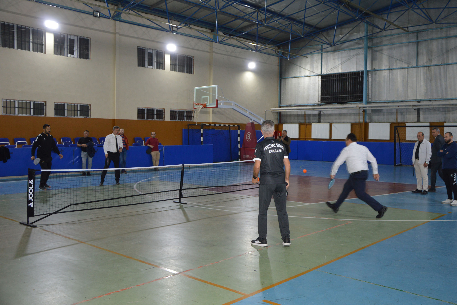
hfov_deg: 57.2
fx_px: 419
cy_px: 152
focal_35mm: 33
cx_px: 228
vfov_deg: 40.0
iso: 500
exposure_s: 1/60
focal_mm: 22
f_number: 3.8
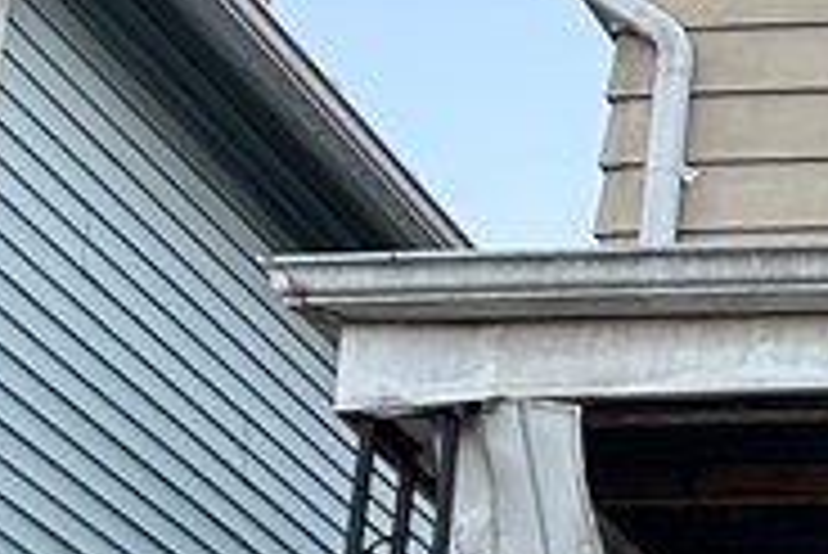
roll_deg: +0.1
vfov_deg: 9.5
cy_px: 901
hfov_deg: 13.2
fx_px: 3199
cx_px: 1534
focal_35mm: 139
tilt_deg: +15.3
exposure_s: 1/121
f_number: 1.78
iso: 100
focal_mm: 6.86
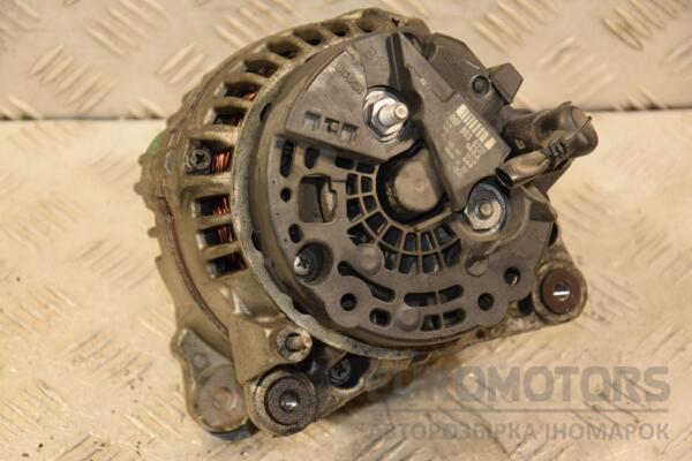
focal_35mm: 120
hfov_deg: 17.1
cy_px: 230
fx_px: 2306
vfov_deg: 11.4
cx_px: 346
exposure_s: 1/100
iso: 800
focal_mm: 80
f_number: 5.3
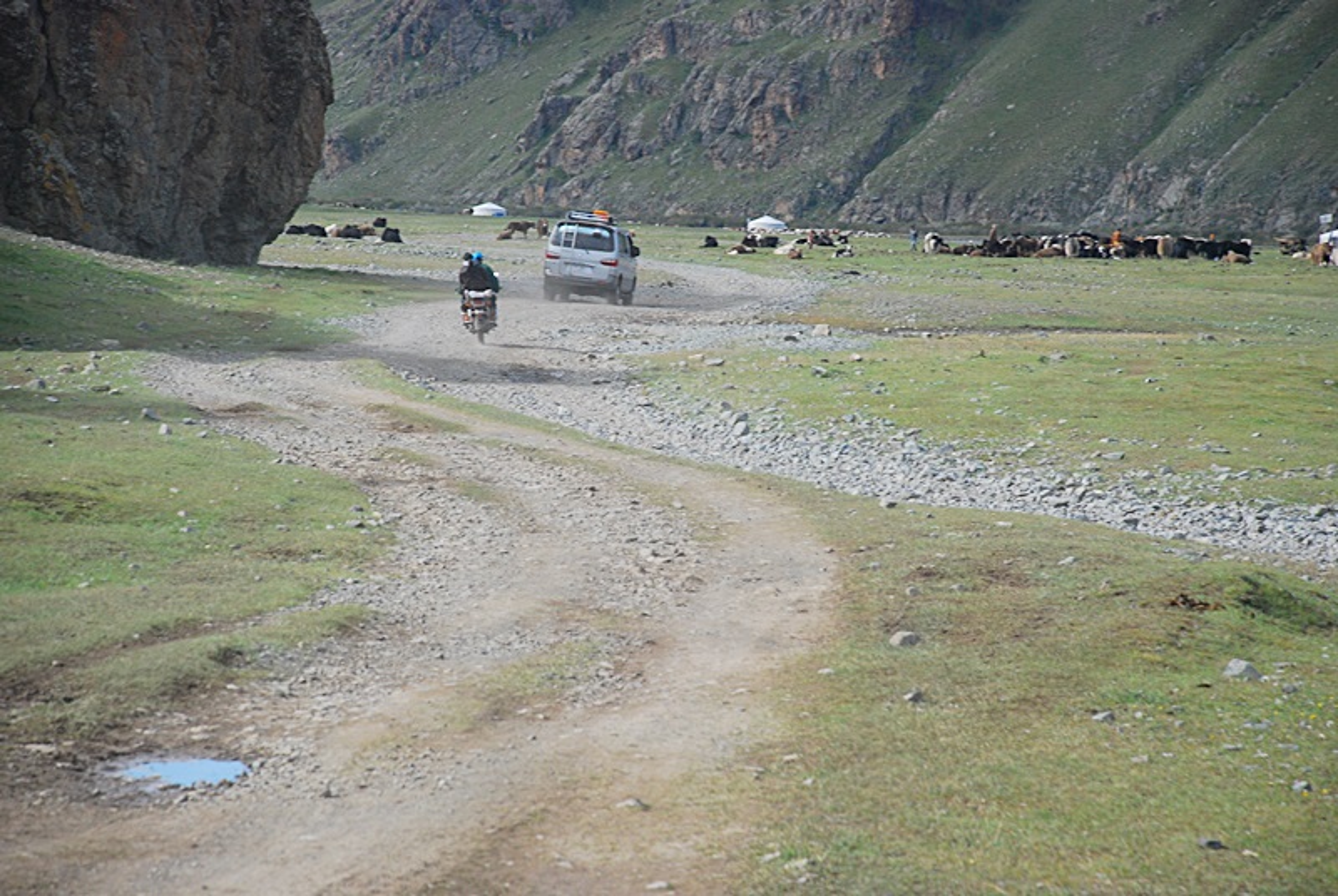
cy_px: 448
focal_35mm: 158
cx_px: 669
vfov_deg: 8.7
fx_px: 5862
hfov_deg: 13.0
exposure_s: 1/640
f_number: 5.6
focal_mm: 105
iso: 400
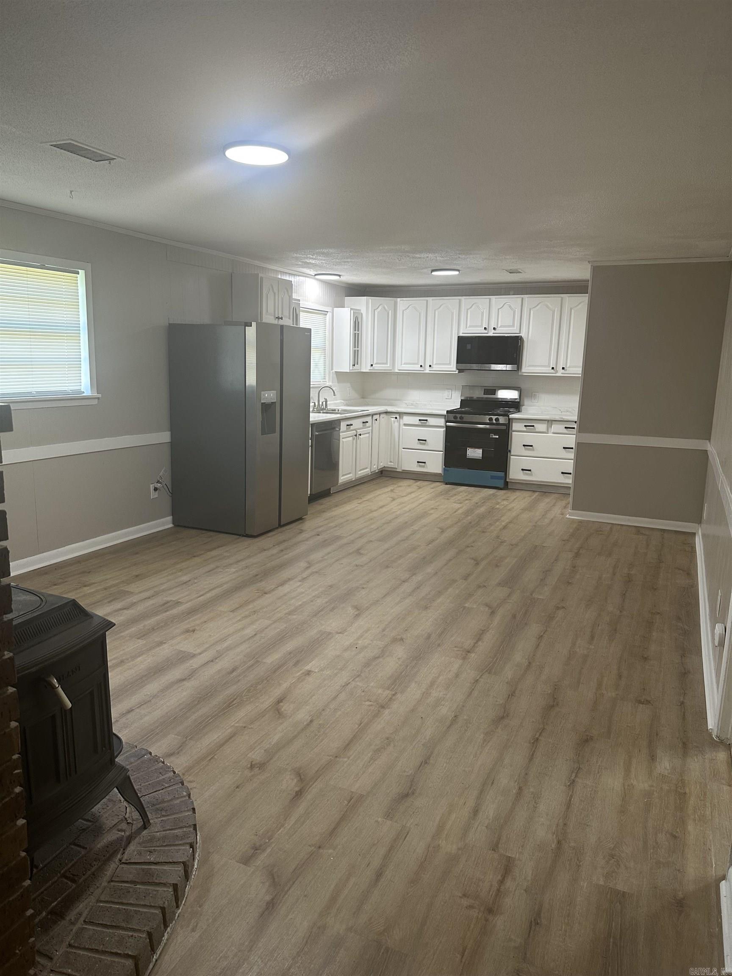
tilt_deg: -11.8
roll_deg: -2.1
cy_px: 488
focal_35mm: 24
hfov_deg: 56.8
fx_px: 677
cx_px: 366
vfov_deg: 71.6
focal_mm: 6.86
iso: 160
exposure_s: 1/60
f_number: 1.78
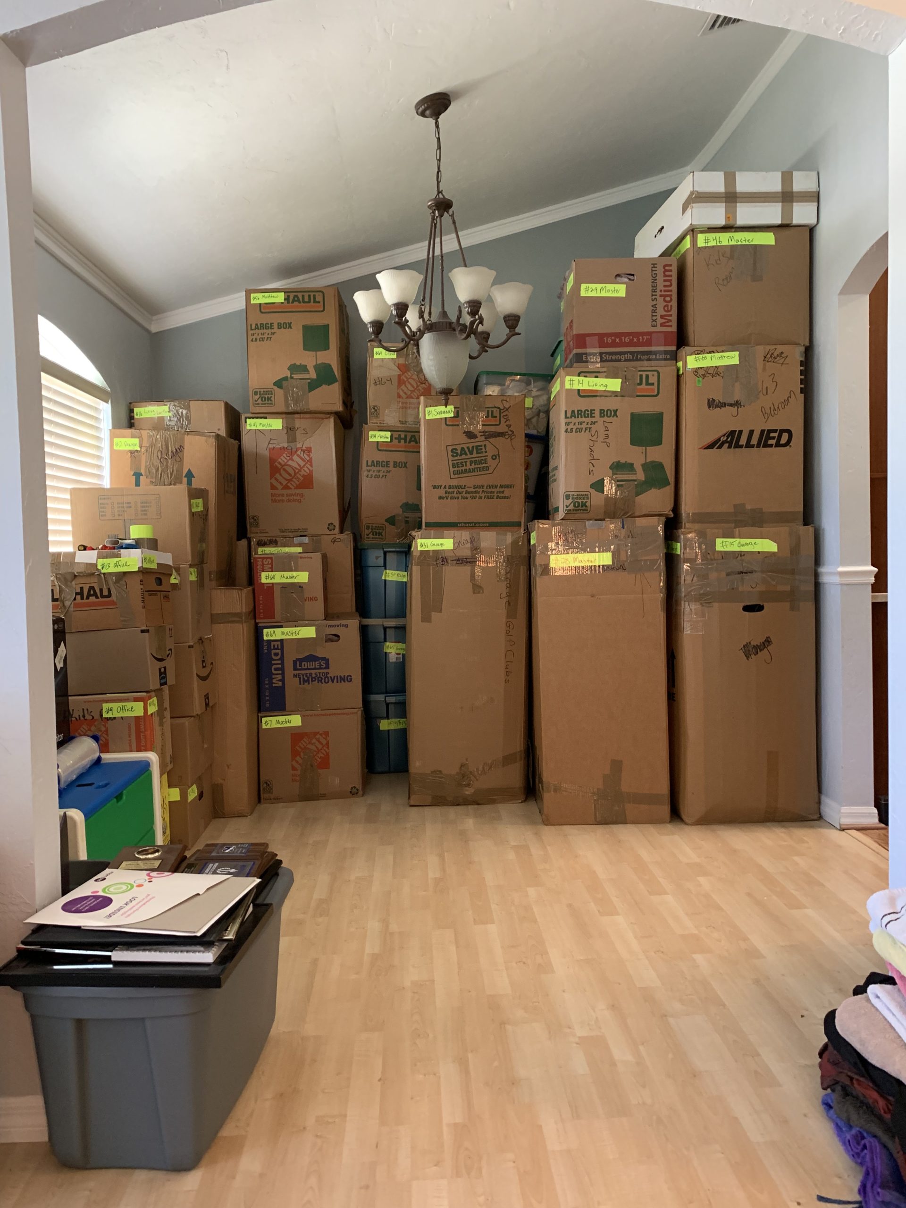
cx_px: 453
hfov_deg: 53.1
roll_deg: +1.7
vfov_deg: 67.3
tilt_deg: -1.5
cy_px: 604
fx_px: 907
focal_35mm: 26
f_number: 1.8
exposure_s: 1/40
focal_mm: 4.25
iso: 250
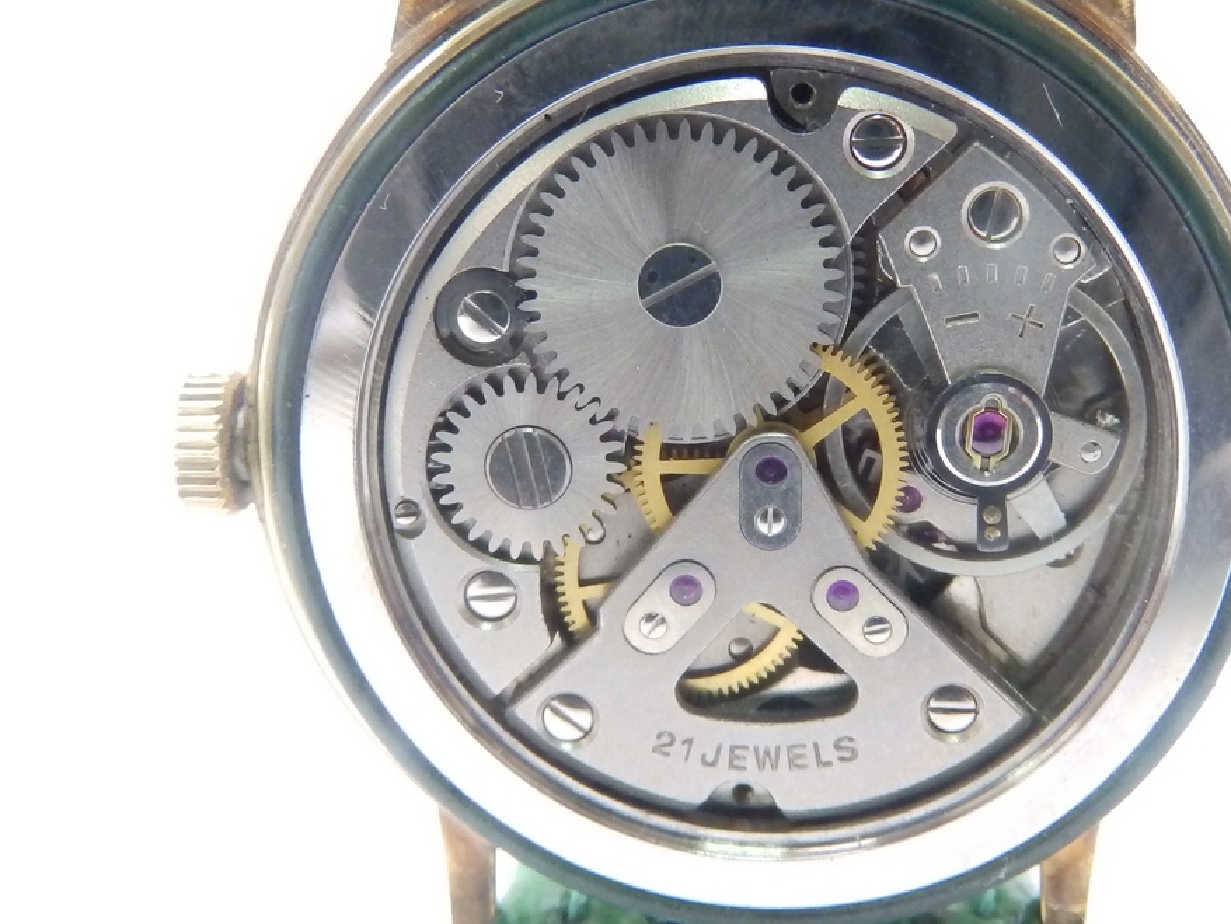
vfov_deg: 28.5
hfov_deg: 37.3
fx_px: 1814
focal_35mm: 51
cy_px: 387
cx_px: 771
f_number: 3.7
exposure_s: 1/30
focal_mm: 5.7
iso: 800
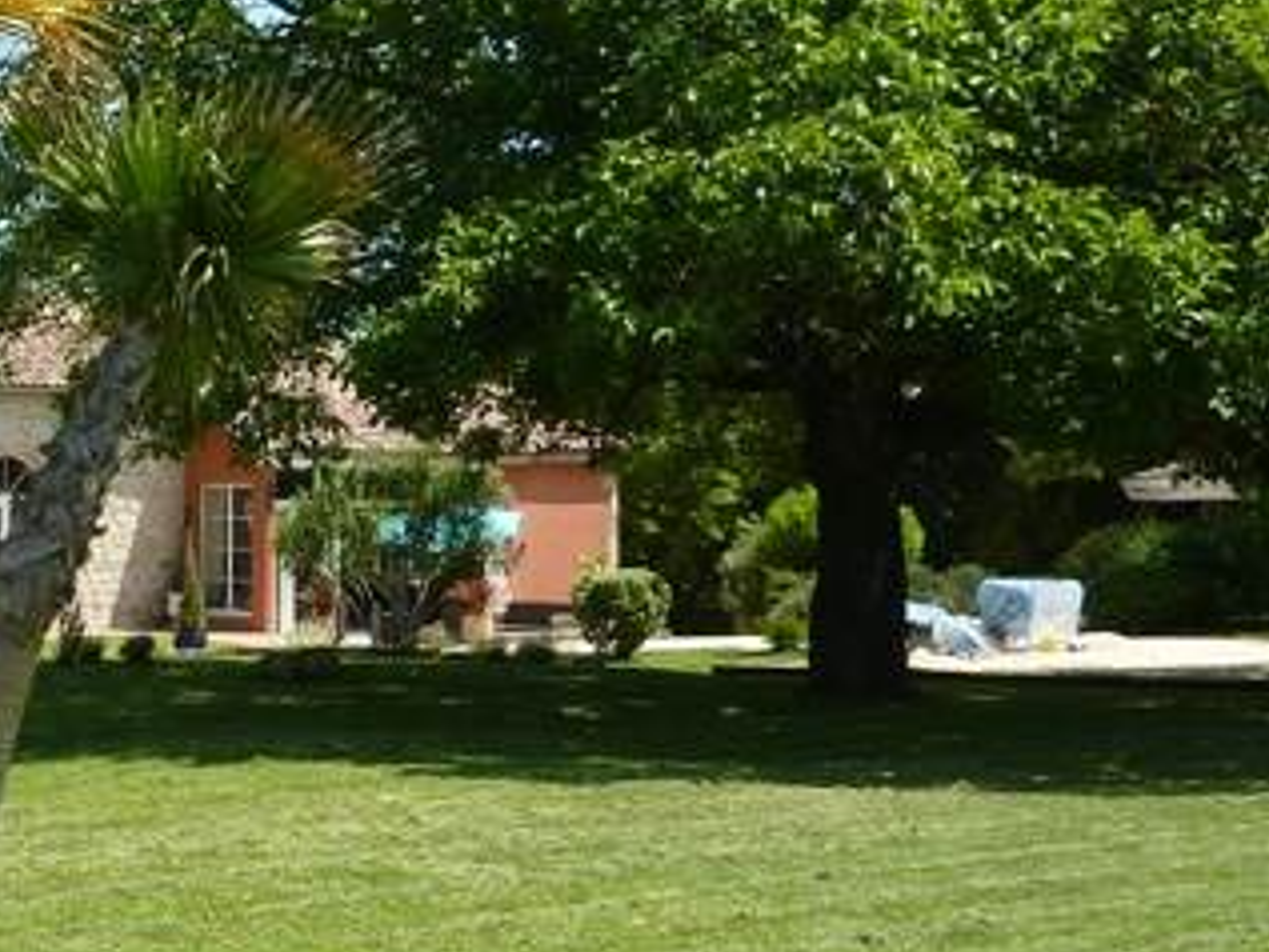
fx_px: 2310
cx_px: -136
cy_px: 532
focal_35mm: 63
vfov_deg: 23.3
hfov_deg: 27.9
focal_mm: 4.1
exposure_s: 1/400
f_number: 4
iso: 80
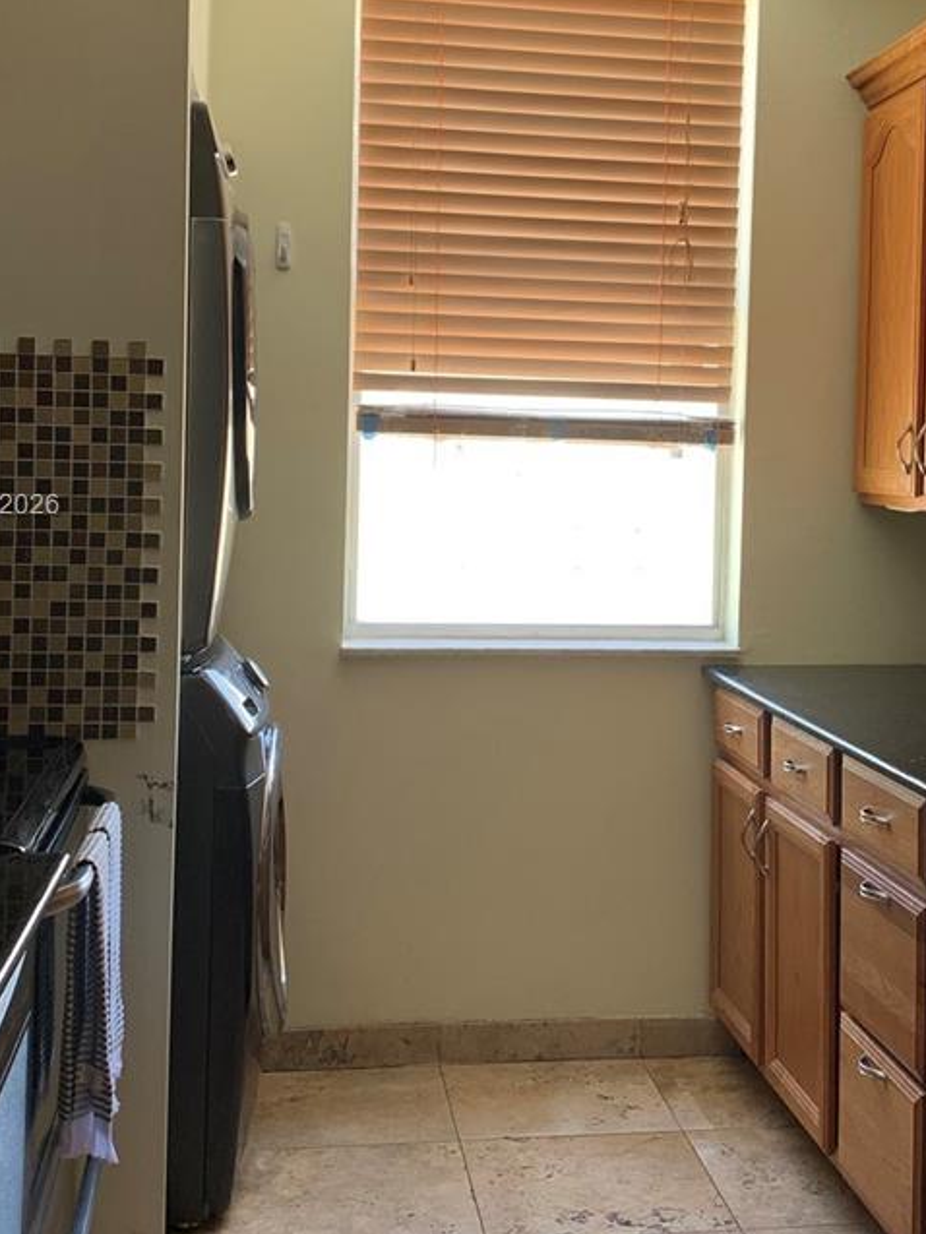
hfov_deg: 29.6
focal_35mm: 49
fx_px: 1747
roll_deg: -2.9
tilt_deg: -1.2
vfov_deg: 38.8
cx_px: 573
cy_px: 508
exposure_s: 1/121
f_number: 1.8
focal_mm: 4.25
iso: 64
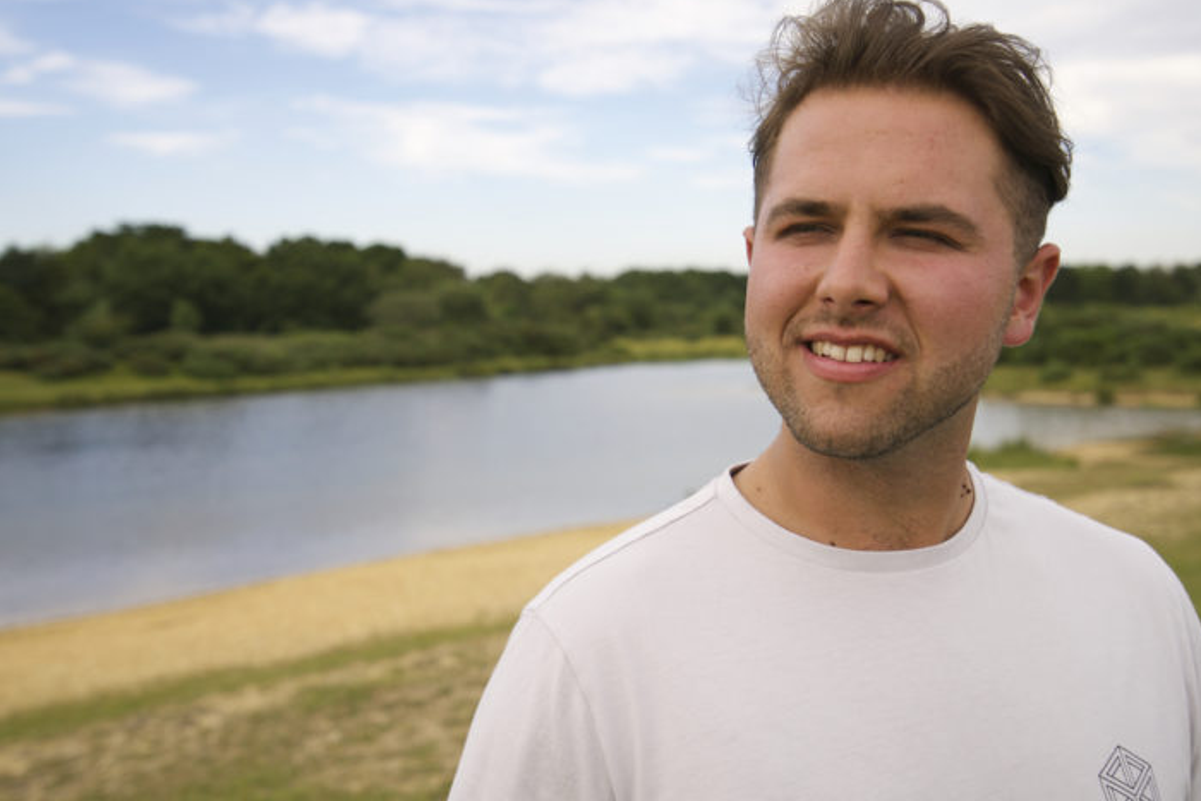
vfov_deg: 33.4
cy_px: 381
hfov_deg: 48.4
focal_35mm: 40
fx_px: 1335
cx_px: 604
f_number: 4
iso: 100
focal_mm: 35
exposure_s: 1/400
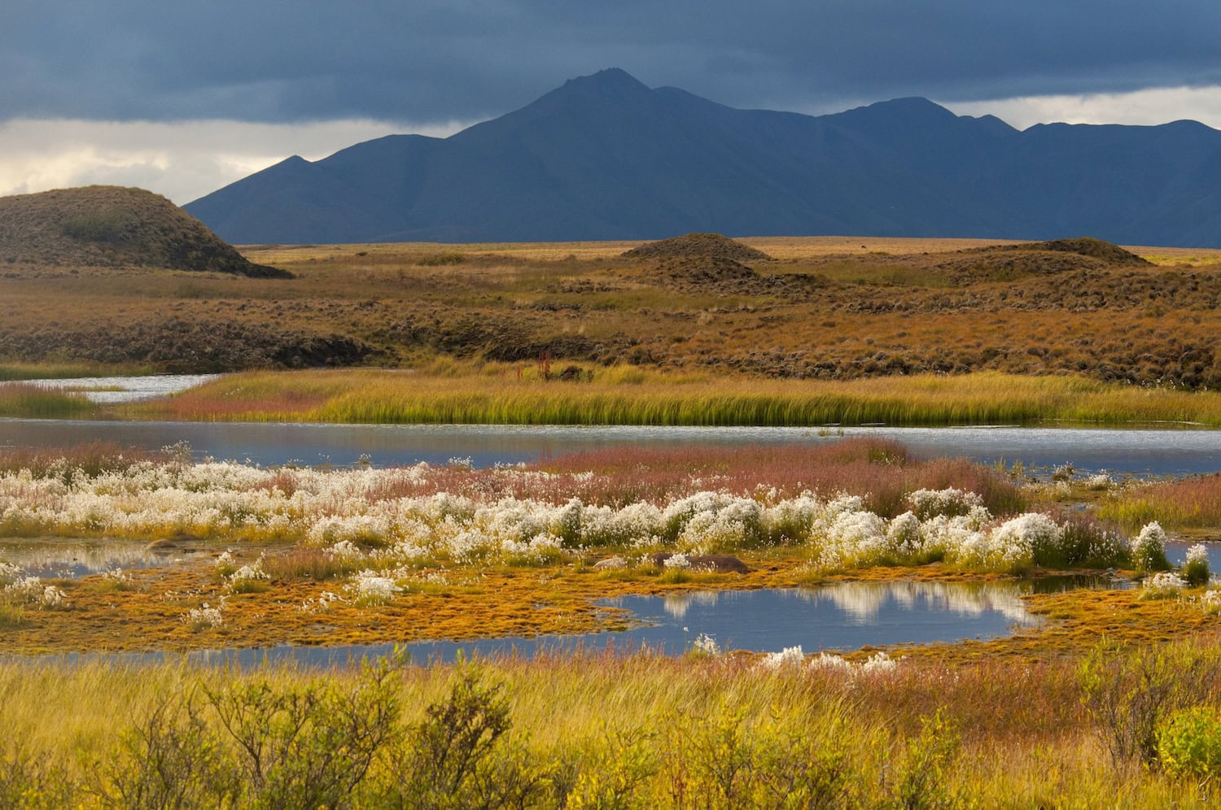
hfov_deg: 11.8
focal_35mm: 174
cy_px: 405
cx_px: 610
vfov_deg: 7.9
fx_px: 5894
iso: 500
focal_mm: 116
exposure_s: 1/160
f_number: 16
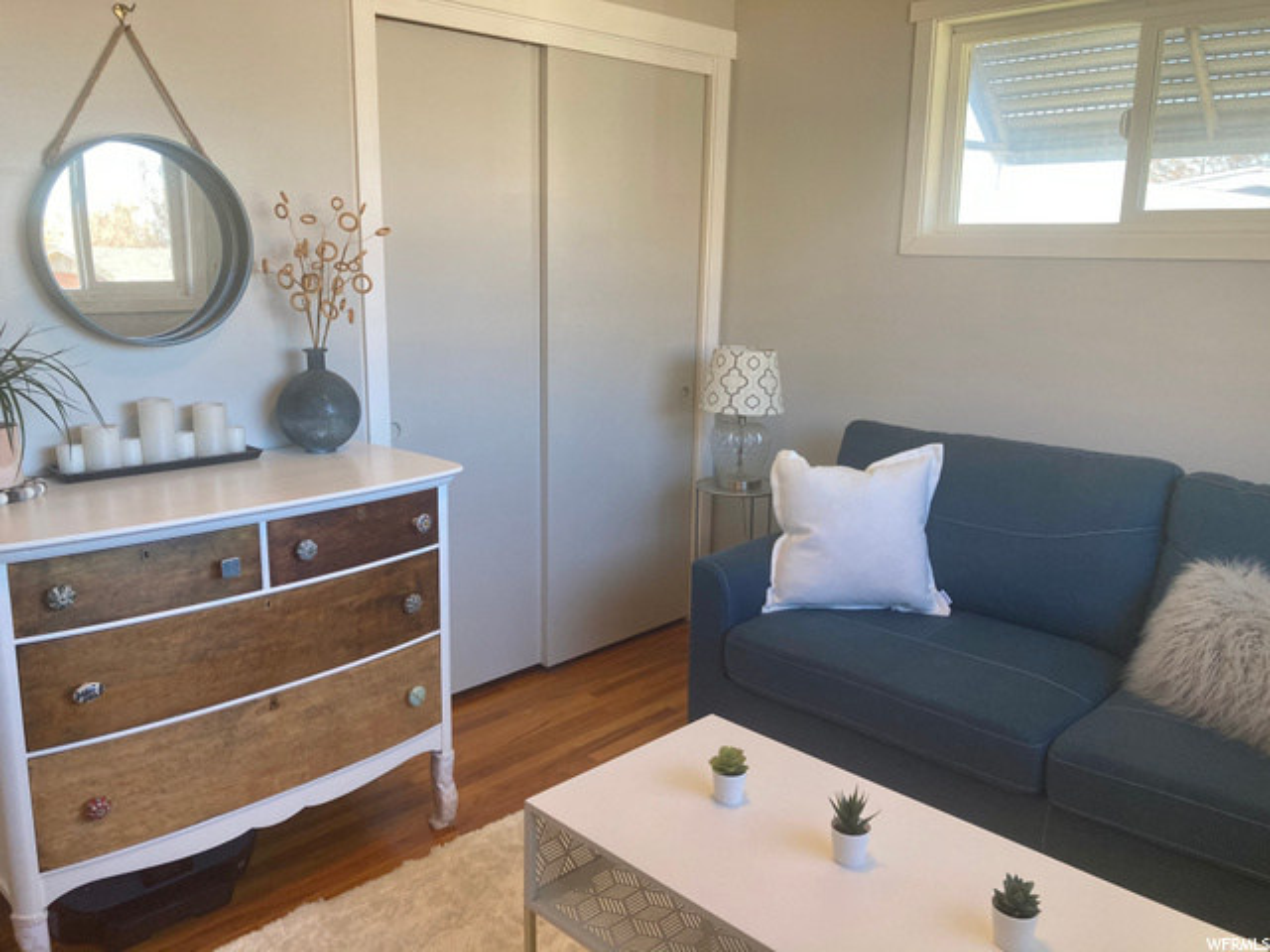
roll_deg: -0.3
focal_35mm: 28
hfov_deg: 63.4
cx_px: 635
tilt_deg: -12.1
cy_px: 476
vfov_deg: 49.7
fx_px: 1027
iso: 40
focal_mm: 3.99
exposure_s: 1/60
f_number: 1.8
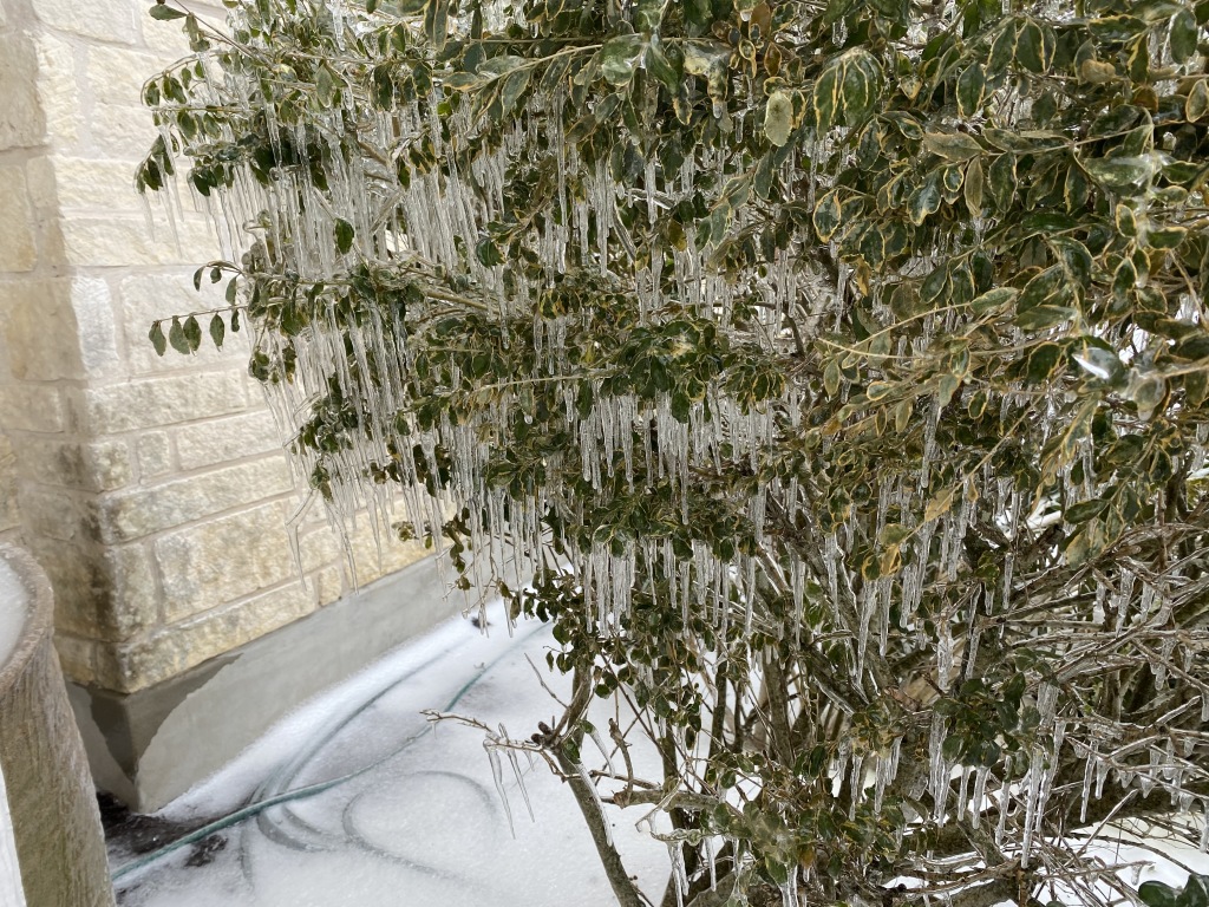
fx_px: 908
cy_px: 454
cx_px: 604
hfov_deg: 67.3
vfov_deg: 53.1
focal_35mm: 26
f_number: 1.8
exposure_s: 1/544
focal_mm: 4.25
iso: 32
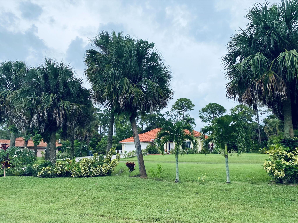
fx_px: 224
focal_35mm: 26
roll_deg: -2.6
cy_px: 112
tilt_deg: +9.4
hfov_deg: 67.3
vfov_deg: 53.1
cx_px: 149
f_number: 1.8
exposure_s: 1/1330
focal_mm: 4.25
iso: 32
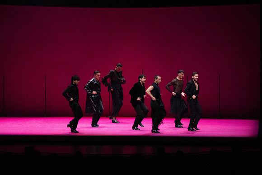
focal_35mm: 164
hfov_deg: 12.5
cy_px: 88
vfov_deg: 8.4
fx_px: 1194
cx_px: 131
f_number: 10
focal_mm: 164
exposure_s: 1/400
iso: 25600
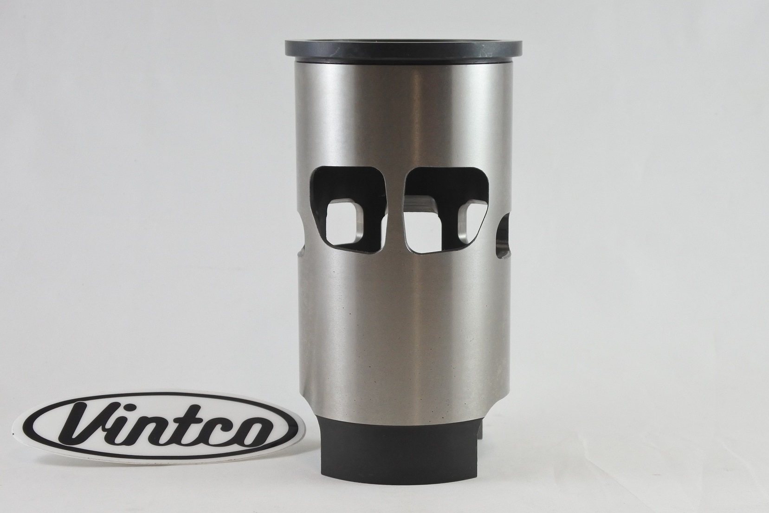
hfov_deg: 40.3
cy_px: 256
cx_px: 384
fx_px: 1047
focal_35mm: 49
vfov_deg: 27.5
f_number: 4.5
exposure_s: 1/125
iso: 400
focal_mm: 18.4
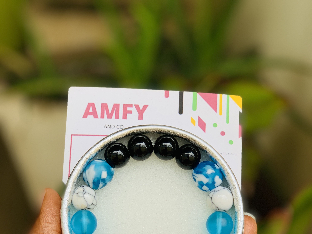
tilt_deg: -26.5
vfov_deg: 20.6
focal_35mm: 70
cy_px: 209
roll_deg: -2.2
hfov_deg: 27.8
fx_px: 631
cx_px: 157
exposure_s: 1/122
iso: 20
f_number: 2.4
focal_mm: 6
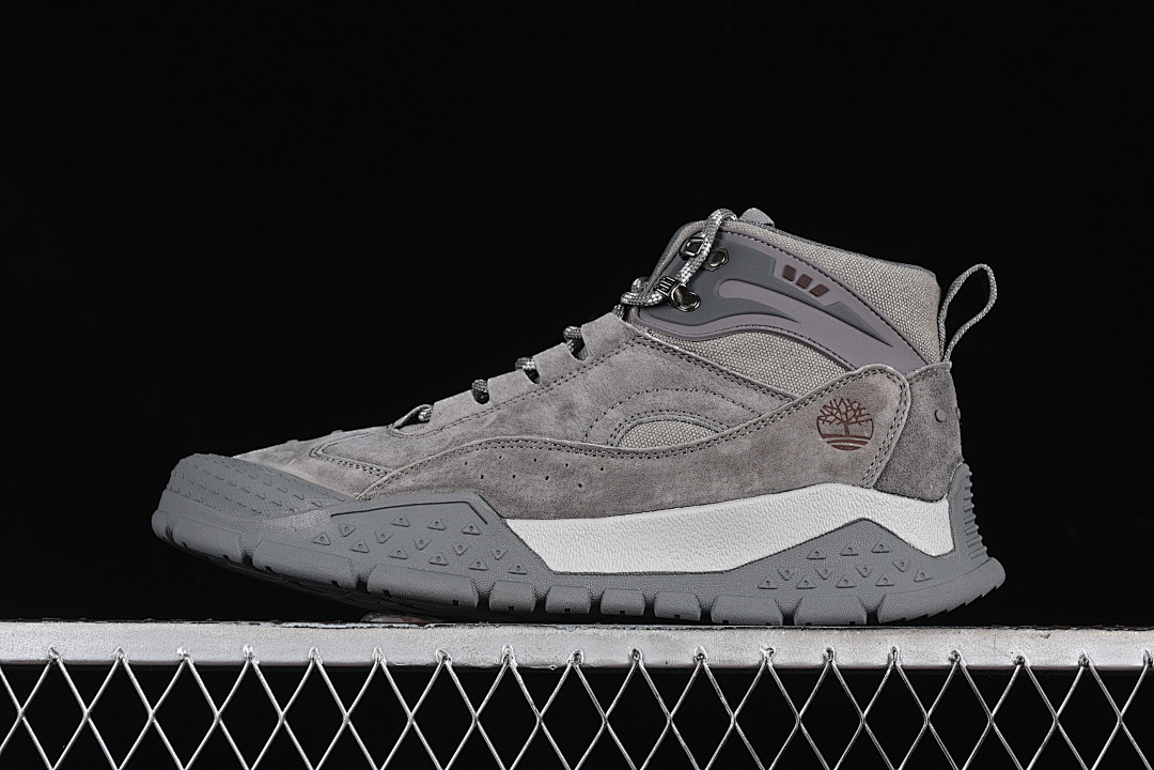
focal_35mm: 75
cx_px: 577
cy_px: 385
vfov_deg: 18.2
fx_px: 2404
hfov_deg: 27.0
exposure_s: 1/80
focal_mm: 50
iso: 160
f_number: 7.1
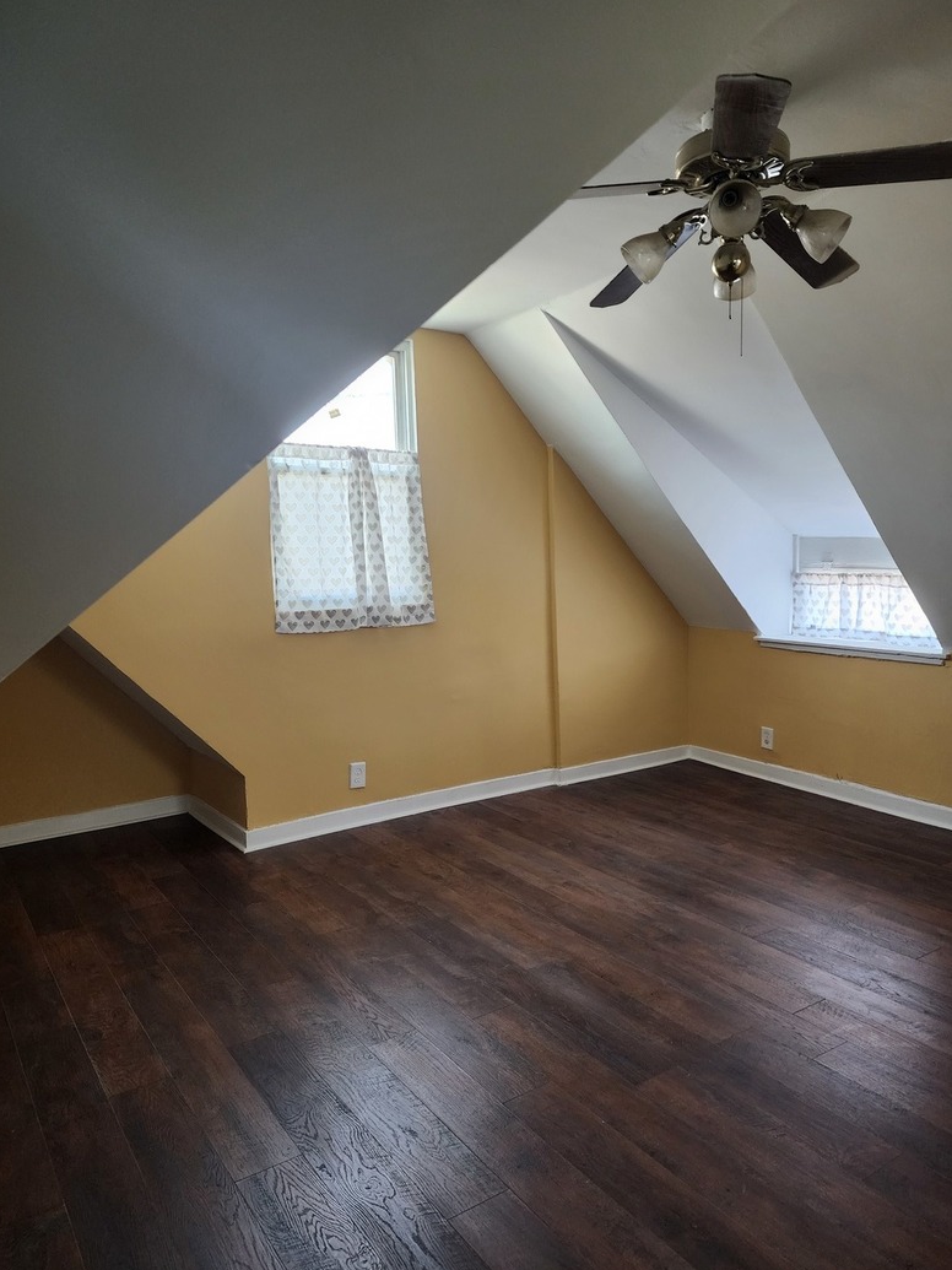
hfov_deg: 56.8
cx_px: 489
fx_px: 880
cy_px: 633
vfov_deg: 71.6
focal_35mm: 24
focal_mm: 6.4
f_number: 1.8
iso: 400
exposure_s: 1/120
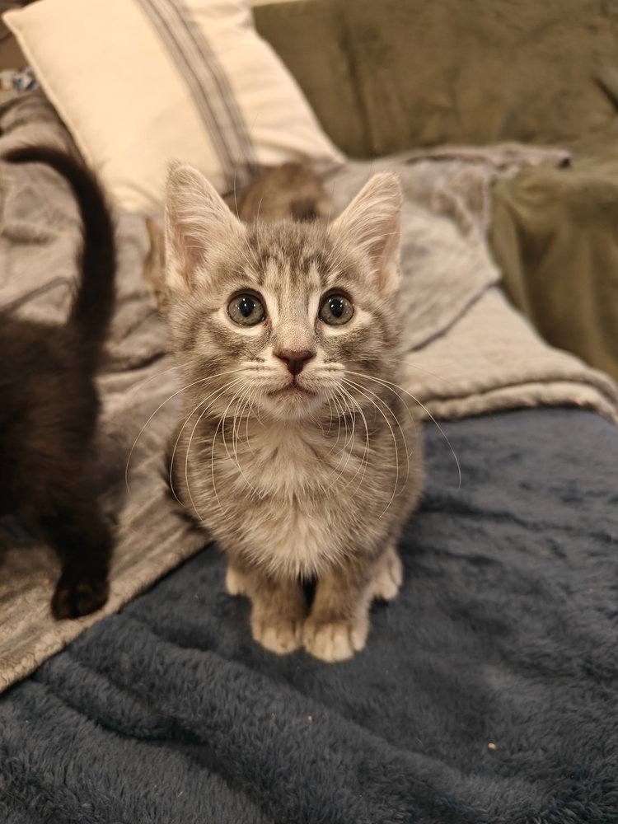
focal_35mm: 24
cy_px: 412
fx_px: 571
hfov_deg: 56.8
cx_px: 309
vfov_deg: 71.6
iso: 400
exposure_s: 1/40
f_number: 1.8
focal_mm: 5.59
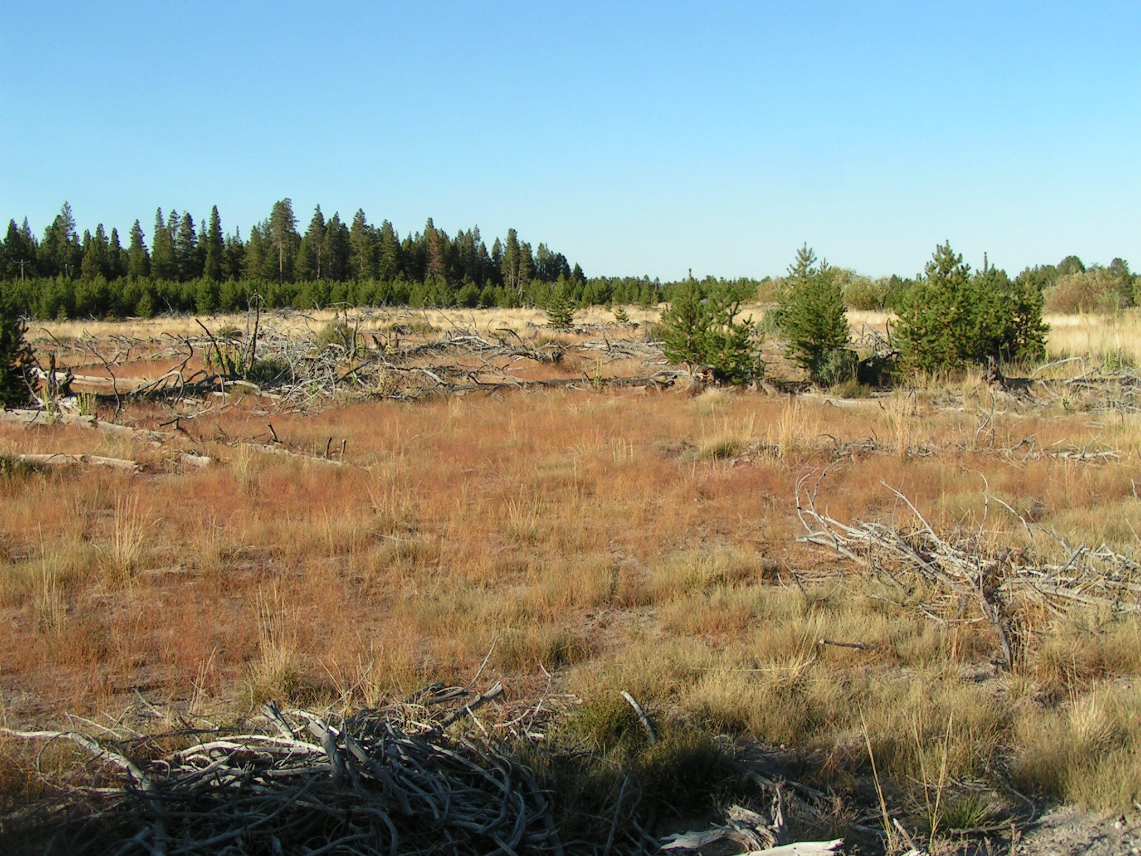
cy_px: 428
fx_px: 1253
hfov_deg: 49.0
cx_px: 570
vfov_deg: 37.7
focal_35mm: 38
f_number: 5.6
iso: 50
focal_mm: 5.8
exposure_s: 1/250
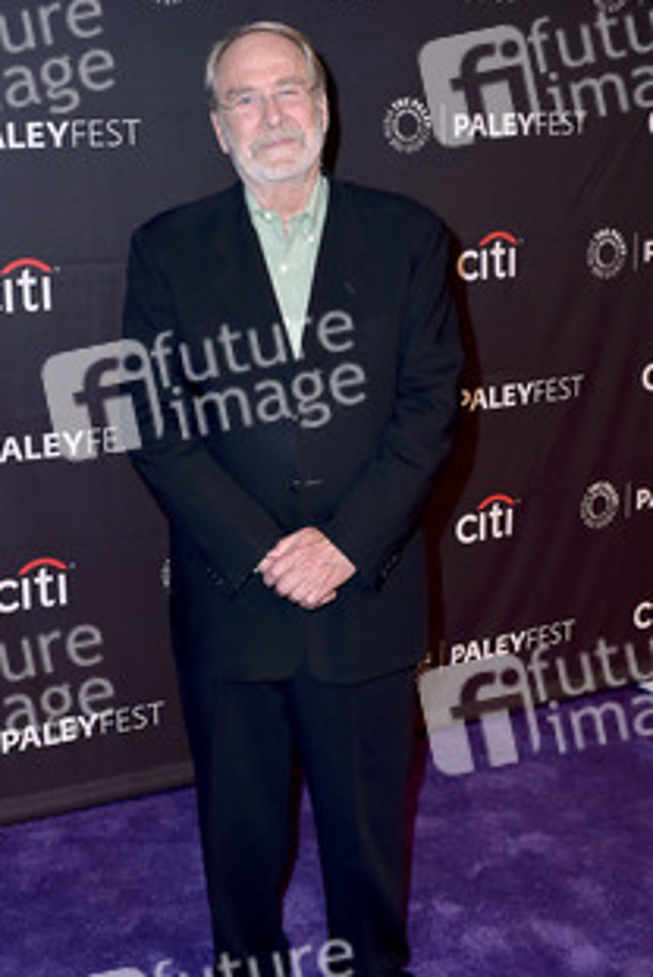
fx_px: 1222
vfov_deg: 43.5
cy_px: 543
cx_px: 297
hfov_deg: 29.9
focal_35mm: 45
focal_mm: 35
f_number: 6.3
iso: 250
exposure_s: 1/250
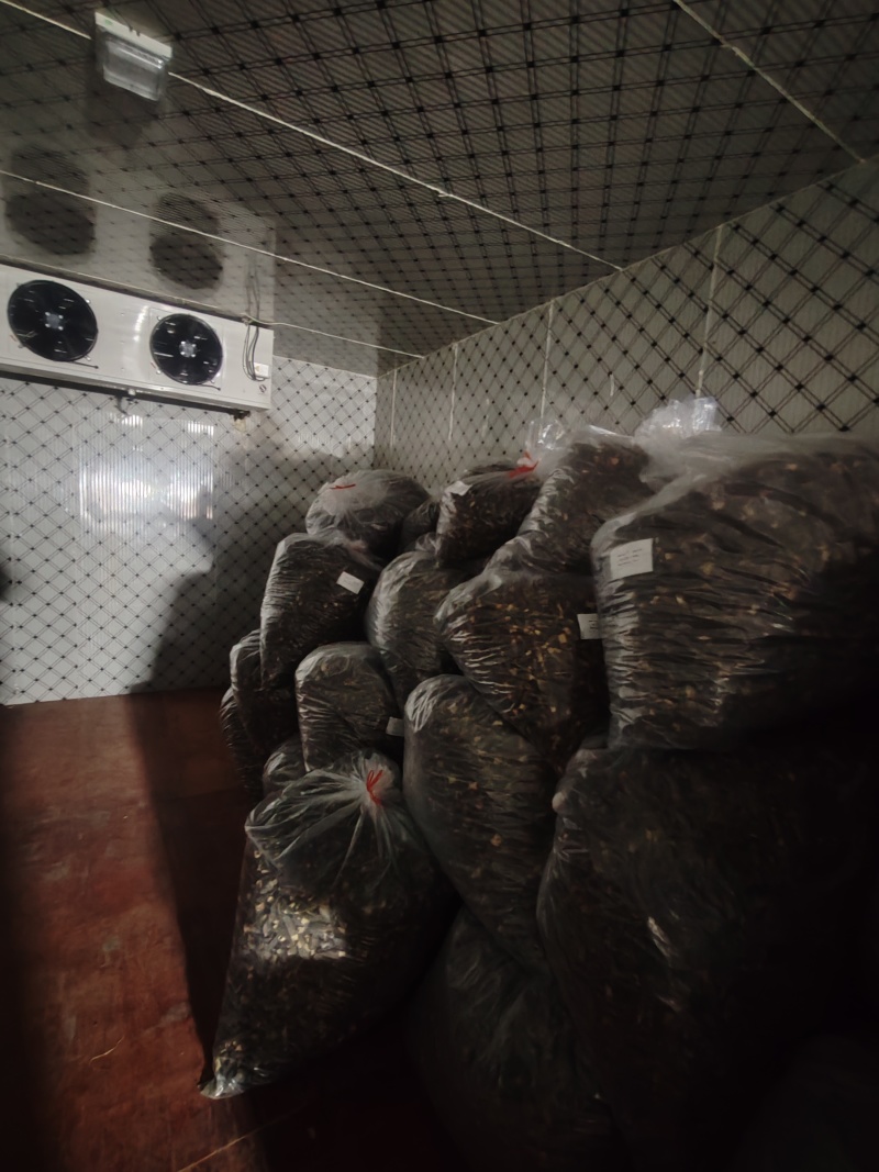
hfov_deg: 78.1
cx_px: 440
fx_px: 542
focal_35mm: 16
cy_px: 586
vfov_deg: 94.5
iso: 2000
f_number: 2.2
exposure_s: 1/12
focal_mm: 1.96
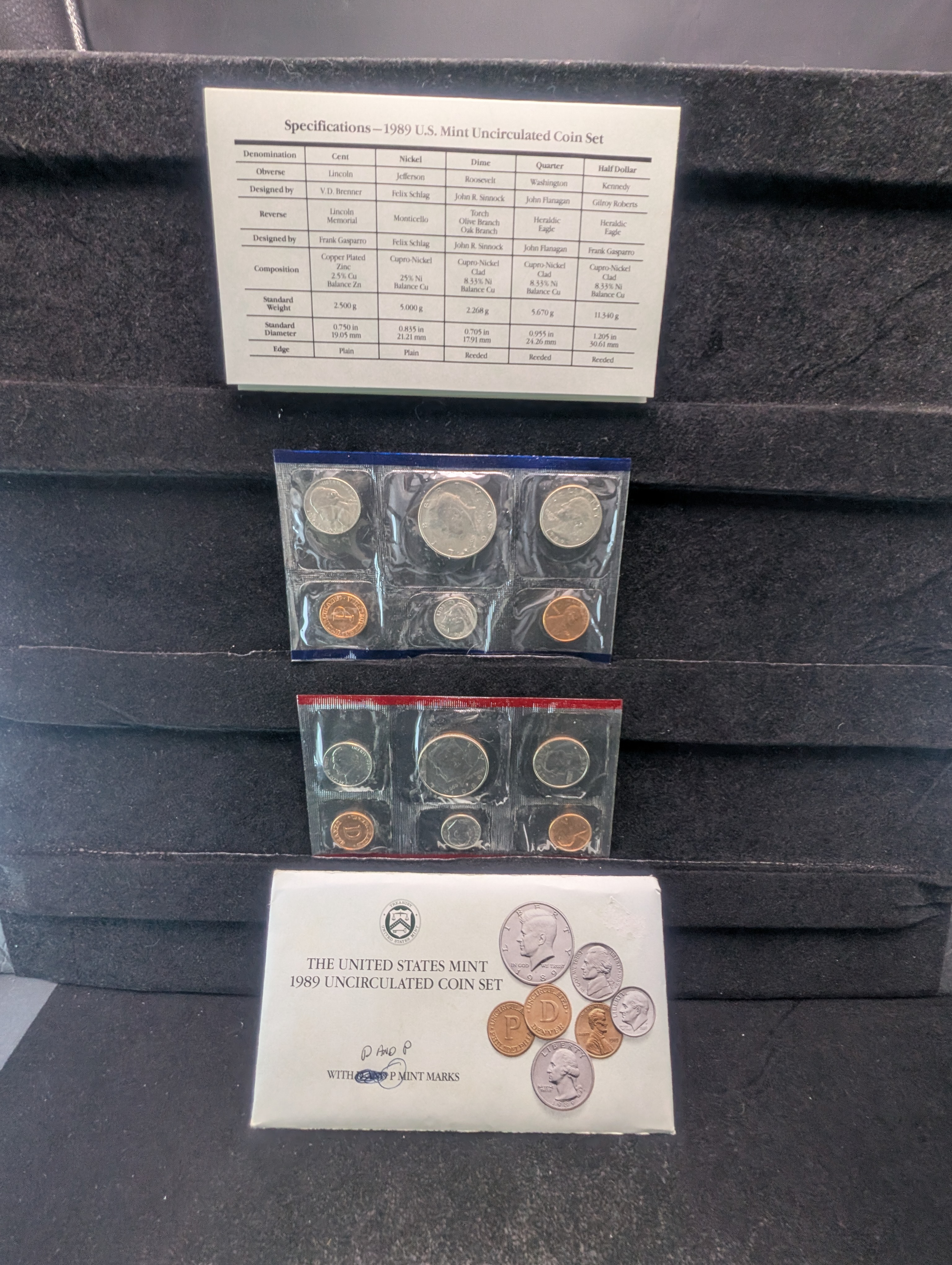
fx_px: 476
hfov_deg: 90.1
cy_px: 632
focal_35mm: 13
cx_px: 476
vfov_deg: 106.1
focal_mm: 1.95
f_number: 2.2
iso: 115
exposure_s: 1/23.8
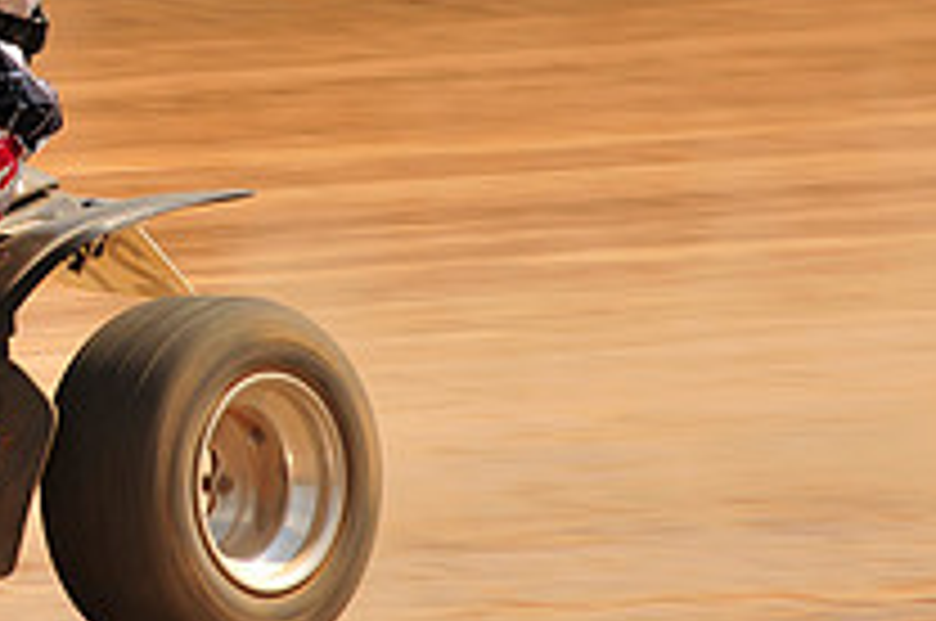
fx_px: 12305
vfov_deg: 2.9
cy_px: 94
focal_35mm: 474
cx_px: -302
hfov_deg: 4.3
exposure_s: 1/400
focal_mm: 170
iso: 200
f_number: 10
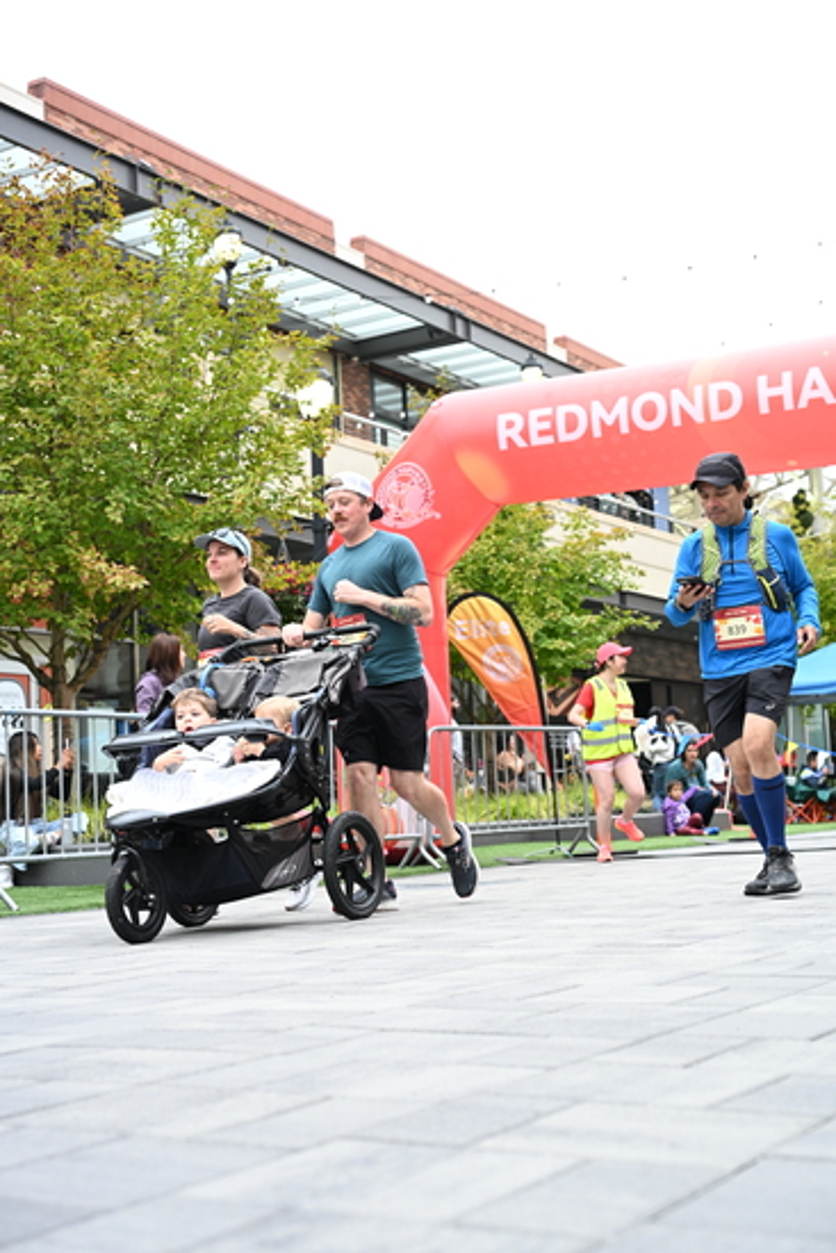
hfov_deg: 28.1
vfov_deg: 41.1
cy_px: 626
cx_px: 418
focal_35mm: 48
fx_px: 1671
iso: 2000
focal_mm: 48
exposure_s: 1/640
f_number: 4
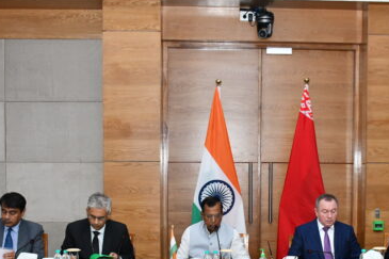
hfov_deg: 31.7
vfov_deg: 21.2
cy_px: 215
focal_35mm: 63
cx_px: 254
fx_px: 680
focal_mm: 22
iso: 1600
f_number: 5.6
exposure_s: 1/125
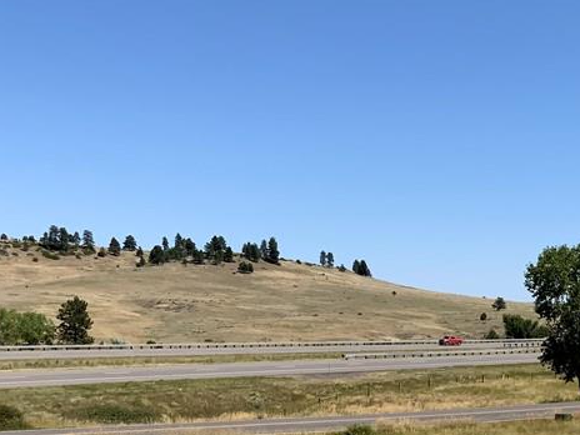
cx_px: 435
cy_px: 452
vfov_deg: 21.9
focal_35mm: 64
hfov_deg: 29.8
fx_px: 1072
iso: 20
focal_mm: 3
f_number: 1.8
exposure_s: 1/2427
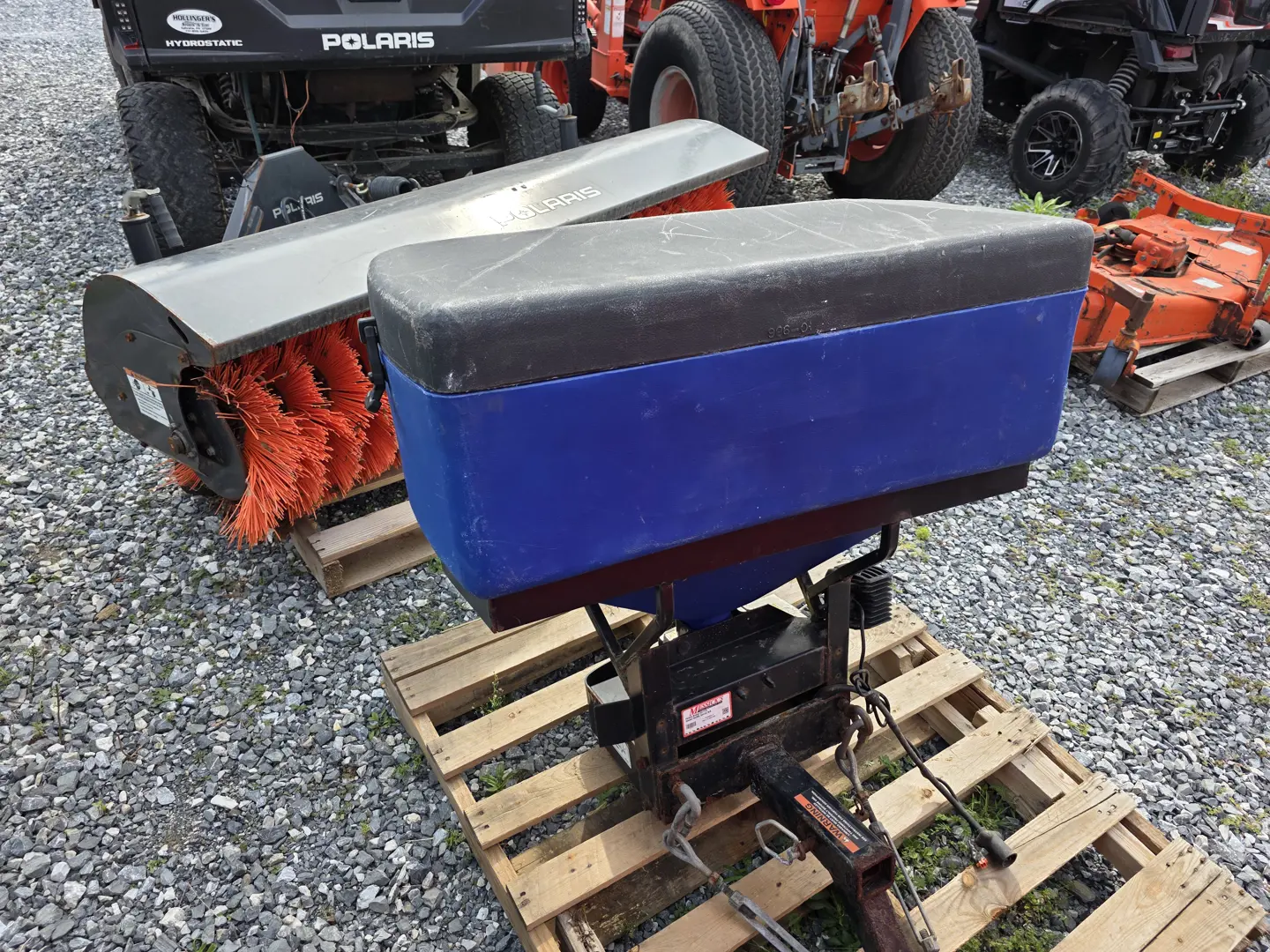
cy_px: 476
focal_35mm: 23
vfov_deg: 58.9
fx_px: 844
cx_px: 635
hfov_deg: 73.9
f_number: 1.7
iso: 25
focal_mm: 6.3
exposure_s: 1/359
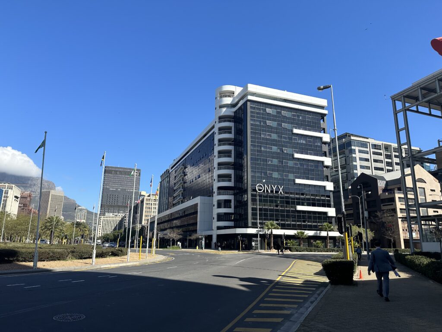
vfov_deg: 56.8
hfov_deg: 71.6
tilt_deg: +13.7
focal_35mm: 24
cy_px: 166
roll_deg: +0.1
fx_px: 306
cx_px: 221
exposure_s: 1/3717
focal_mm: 6.86
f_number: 1.78
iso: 80
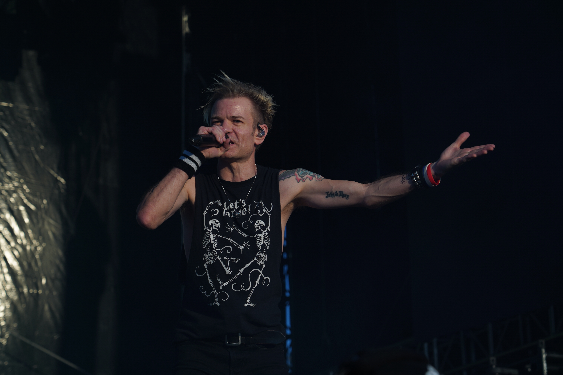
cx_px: 282
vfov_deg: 13.0
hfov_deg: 19.5
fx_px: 1642
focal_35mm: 105
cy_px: 188
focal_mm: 105
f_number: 7.1
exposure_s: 1/400
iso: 100
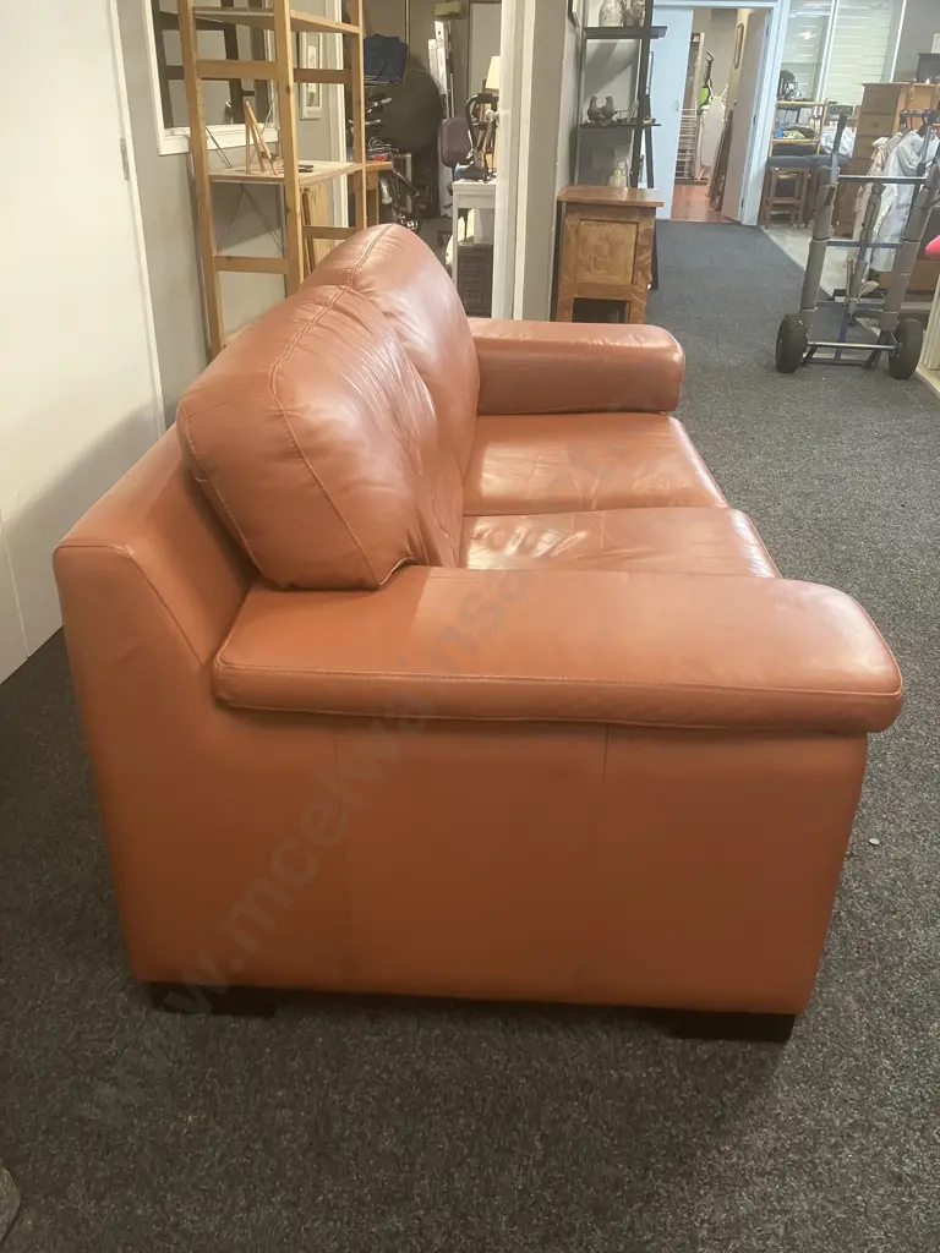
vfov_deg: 63.4
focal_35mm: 28
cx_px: 470
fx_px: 1014
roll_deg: -0.8
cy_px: 626
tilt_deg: -25.6
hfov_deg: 49.7
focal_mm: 3.99
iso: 250
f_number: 1.8
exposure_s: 1/33
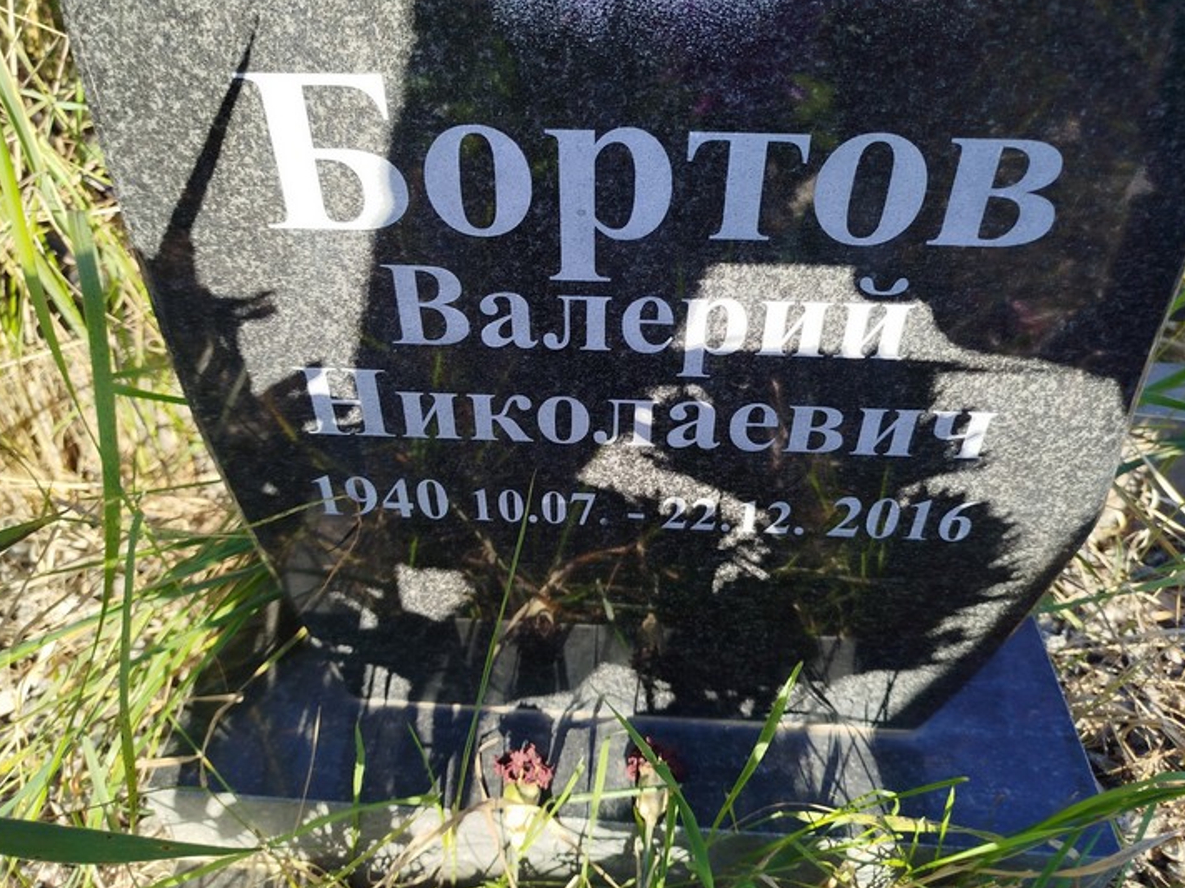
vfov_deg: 51.3
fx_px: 924
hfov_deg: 65.3
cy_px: 402
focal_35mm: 27
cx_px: 562
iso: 50
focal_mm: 5.31
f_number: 1.7
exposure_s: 1/356
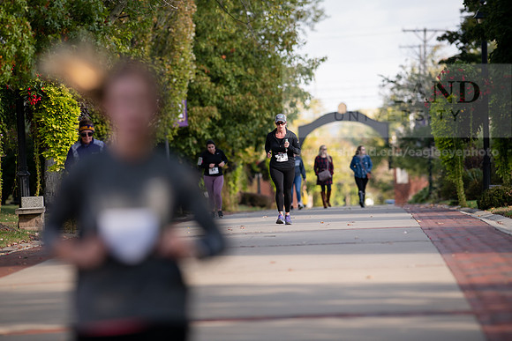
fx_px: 4267
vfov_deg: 4.6
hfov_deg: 6.9
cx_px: 256
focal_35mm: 300
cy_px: 170
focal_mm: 300
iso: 200
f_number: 4
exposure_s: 1/500
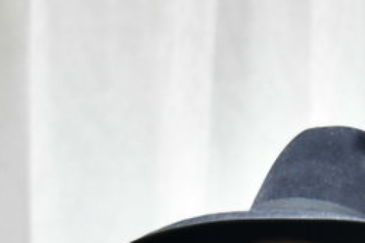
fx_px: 5086
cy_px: 495
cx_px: 278
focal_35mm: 502
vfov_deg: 2.7
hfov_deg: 4.1
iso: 2000
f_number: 5.6
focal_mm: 90
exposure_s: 1/125
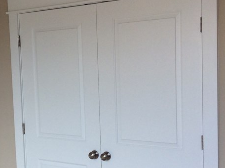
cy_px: 101
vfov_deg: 20.3
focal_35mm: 72
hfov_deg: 26.4
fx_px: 467
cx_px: 36
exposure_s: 1/120
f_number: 2.4
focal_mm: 3.3
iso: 32
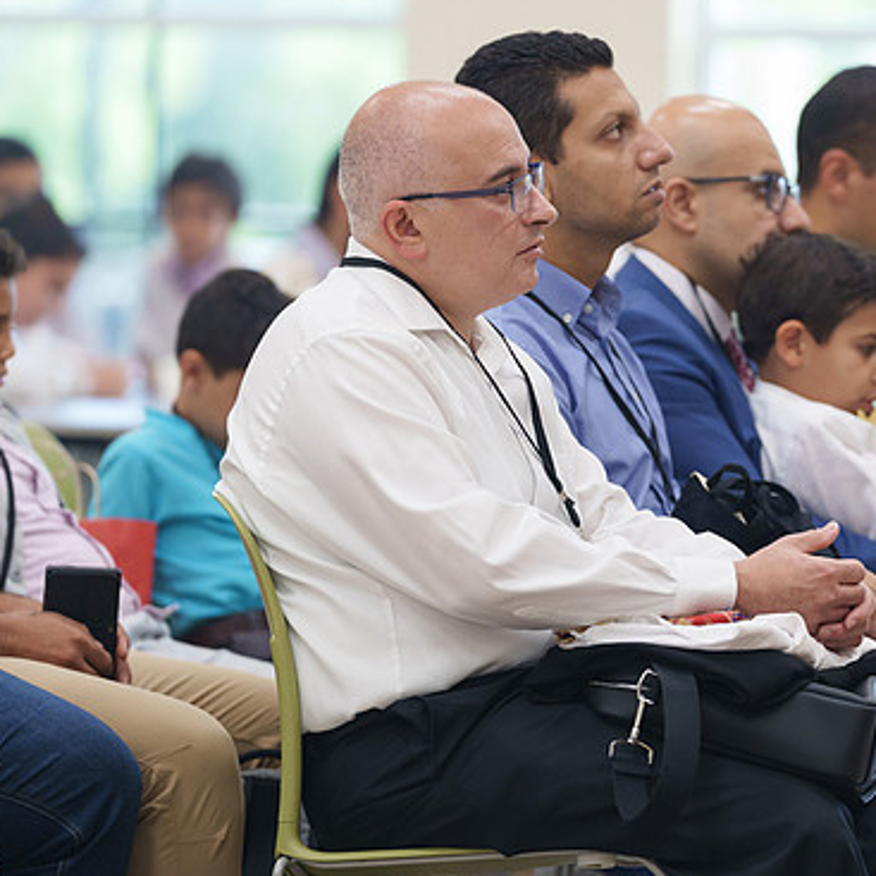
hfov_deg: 6.1
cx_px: 592
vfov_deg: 6.1
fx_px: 8274
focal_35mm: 289
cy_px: 402
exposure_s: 1/160
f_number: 3.2
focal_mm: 200
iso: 1250
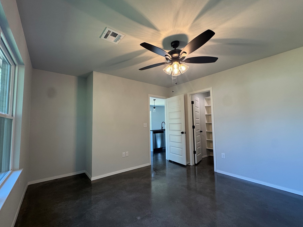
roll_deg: +0.7
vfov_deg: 81.7
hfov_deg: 98.1
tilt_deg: +4.4
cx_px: 145
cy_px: 115
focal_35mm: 15
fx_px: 131
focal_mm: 2.22
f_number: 2.2
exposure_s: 1/120
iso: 200
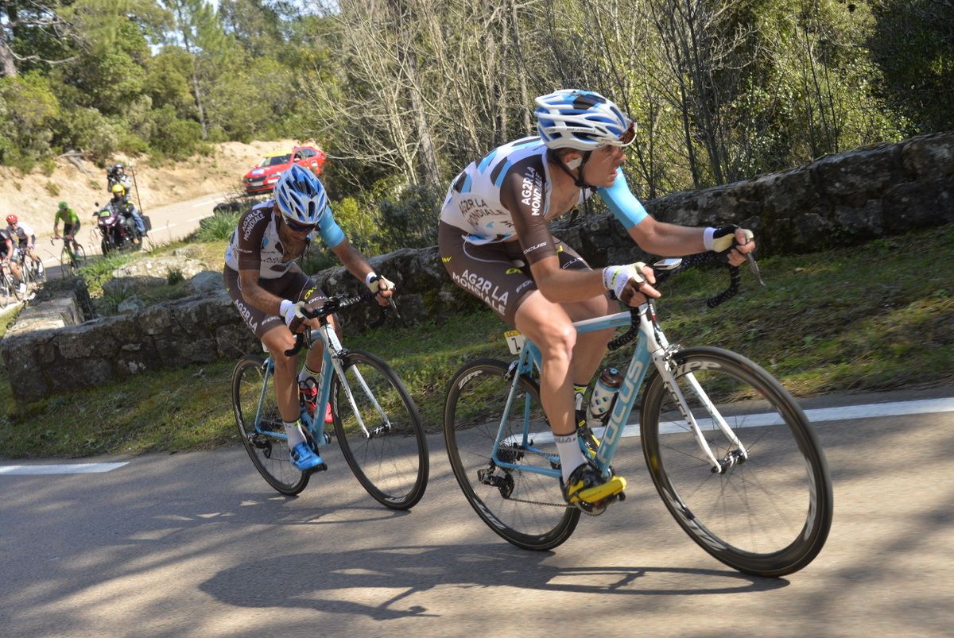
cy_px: 319
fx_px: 1459
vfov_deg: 24.7
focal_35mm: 55
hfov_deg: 36.2
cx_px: 477
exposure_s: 1/320
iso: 500
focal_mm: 55
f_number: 13
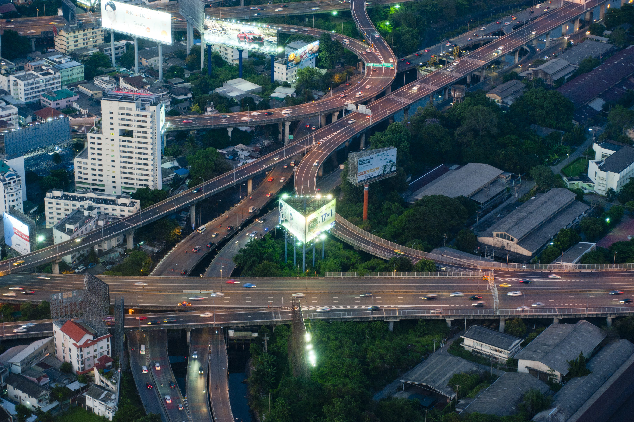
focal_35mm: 80
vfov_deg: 17.0
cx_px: 317
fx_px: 1408
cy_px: 211
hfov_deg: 25.4
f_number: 13
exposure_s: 1/13
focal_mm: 80
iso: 400
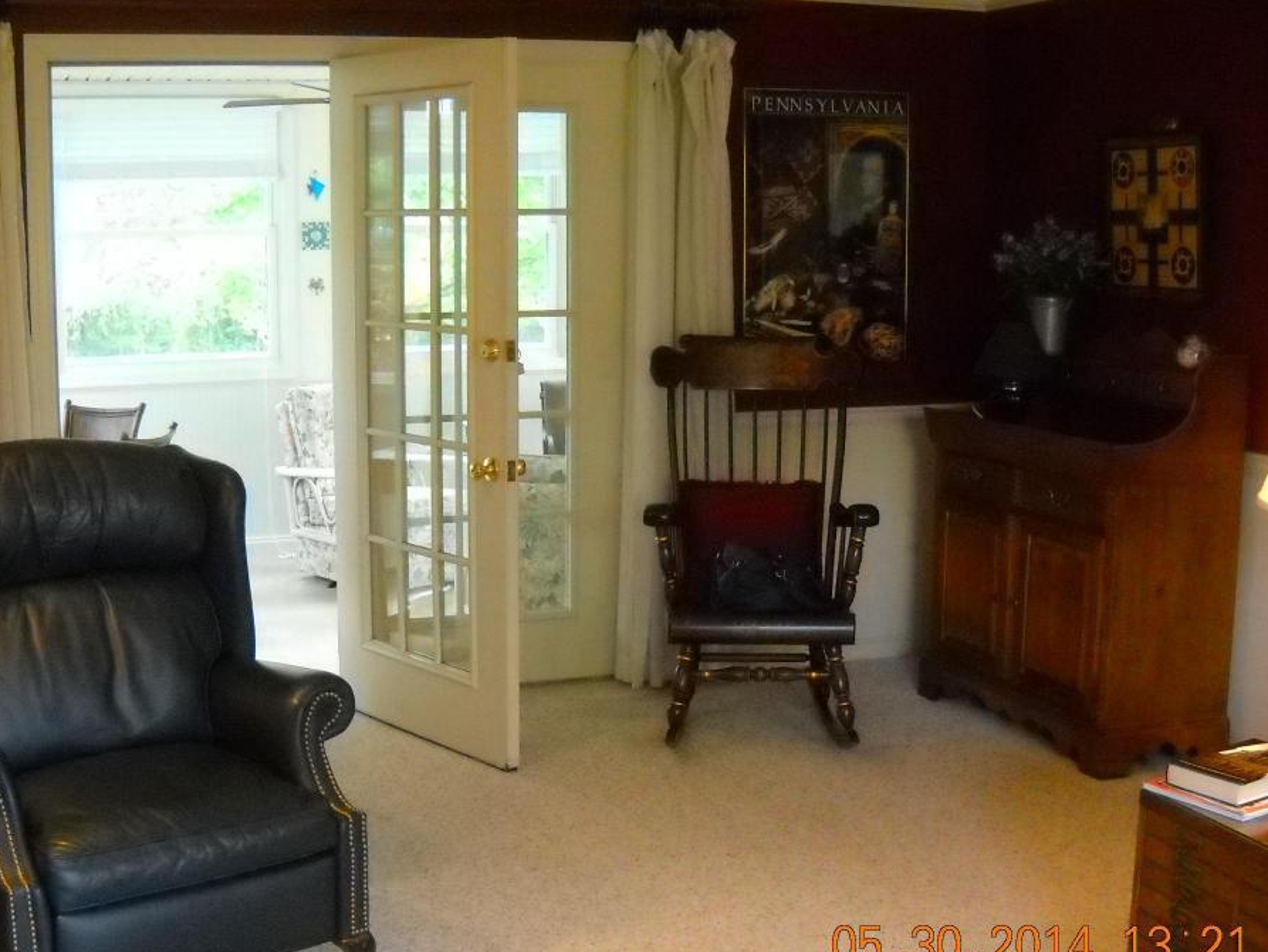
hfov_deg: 40.4
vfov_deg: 30.9
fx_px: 1722
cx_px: 585
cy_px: 513
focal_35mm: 47
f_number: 3.1
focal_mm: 6.72
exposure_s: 1/60
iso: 800
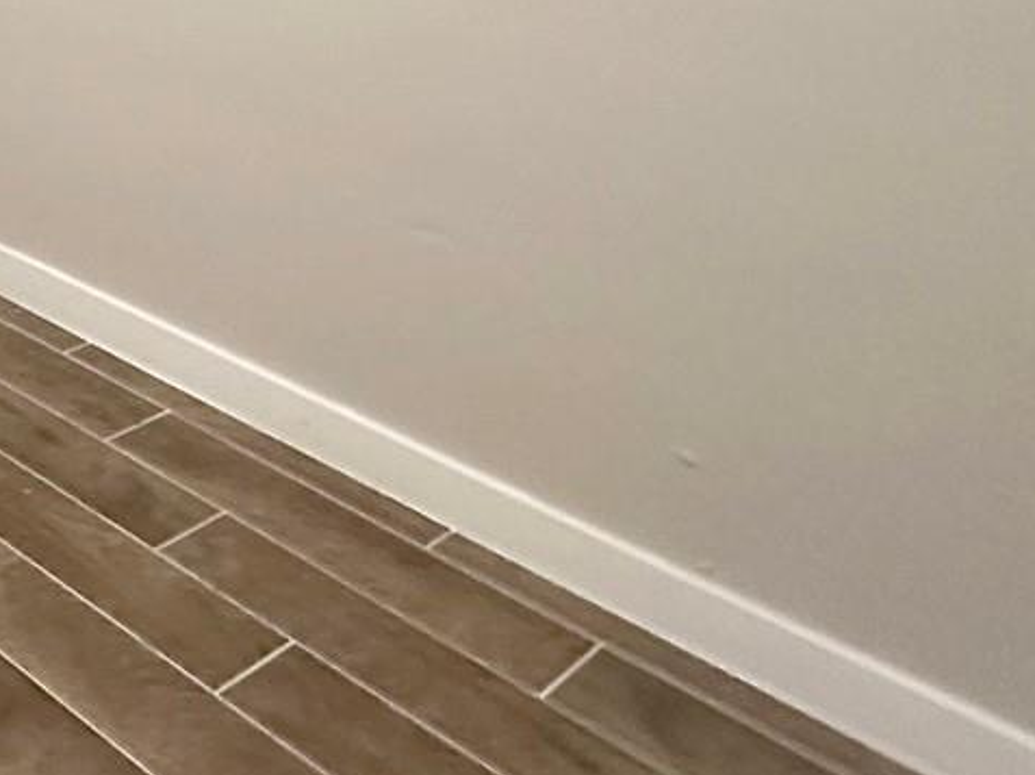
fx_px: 1404
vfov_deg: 26.2
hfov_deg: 31.2
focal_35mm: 47
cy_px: -234
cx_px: -319
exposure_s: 1/60
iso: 640
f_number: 2.2
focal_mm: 2.22
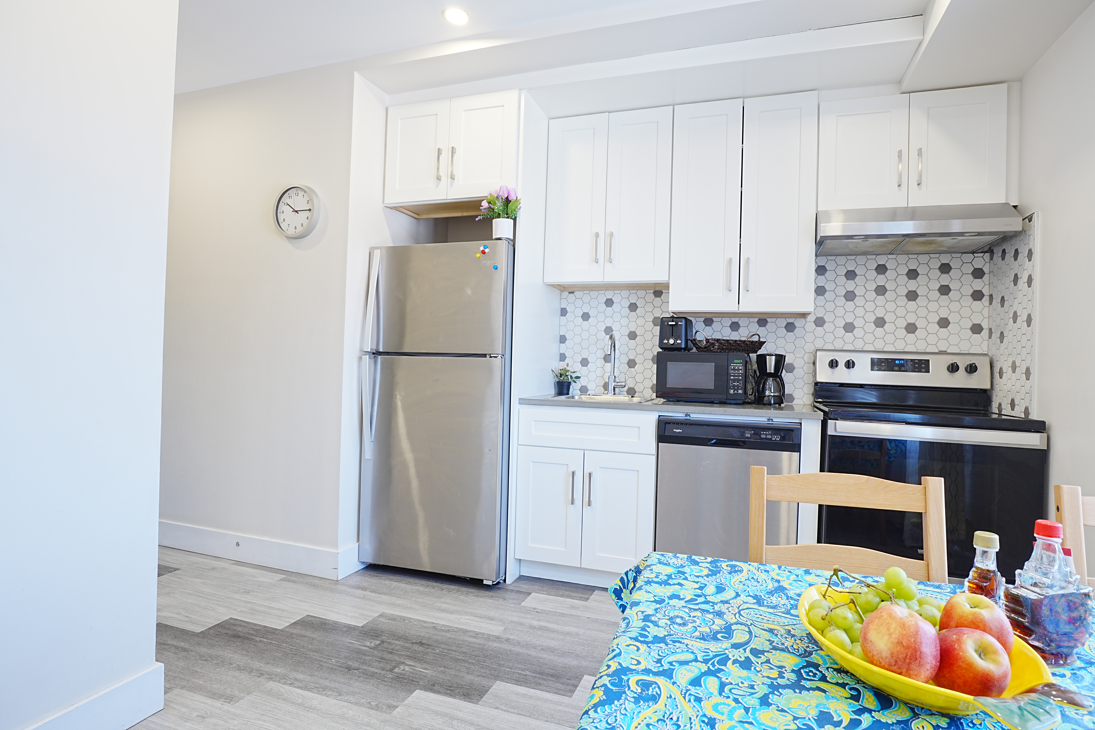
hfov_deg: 90.0
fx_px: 547
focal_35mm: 18
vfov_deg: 67.4
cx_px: 548
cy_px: 365
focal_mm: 12
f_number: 8
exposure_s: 1/3
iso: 100
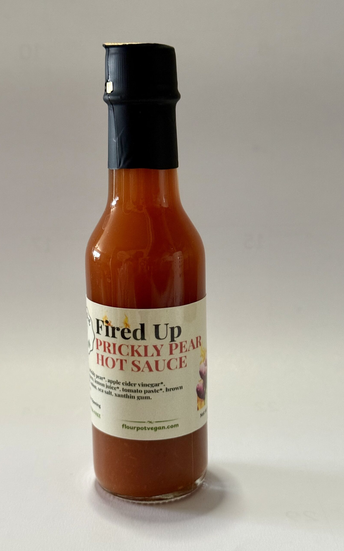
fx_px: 765
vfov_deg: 39.6
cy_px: 275
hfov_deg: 25.3
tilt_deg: -12.4
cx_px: 160
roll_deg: +1.8
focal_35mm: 51
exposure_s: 1/60
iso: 250
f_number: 1.78
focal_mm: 6.76
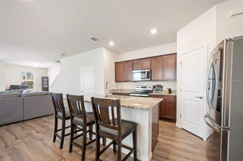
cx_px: 122
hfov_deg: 104.3
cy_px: 80
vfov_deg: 81.1
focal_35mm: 14
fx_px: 94
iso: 400
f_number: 8
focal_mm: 14
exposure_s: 1/2.5
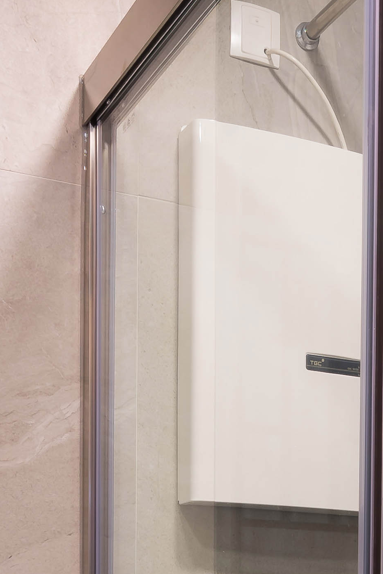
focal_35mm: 90
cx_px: 334
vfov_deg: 21.3
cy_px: 655
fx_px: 1436
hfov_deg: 15.0
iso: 1000
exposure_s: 1/80
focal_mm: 21
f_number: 7.1
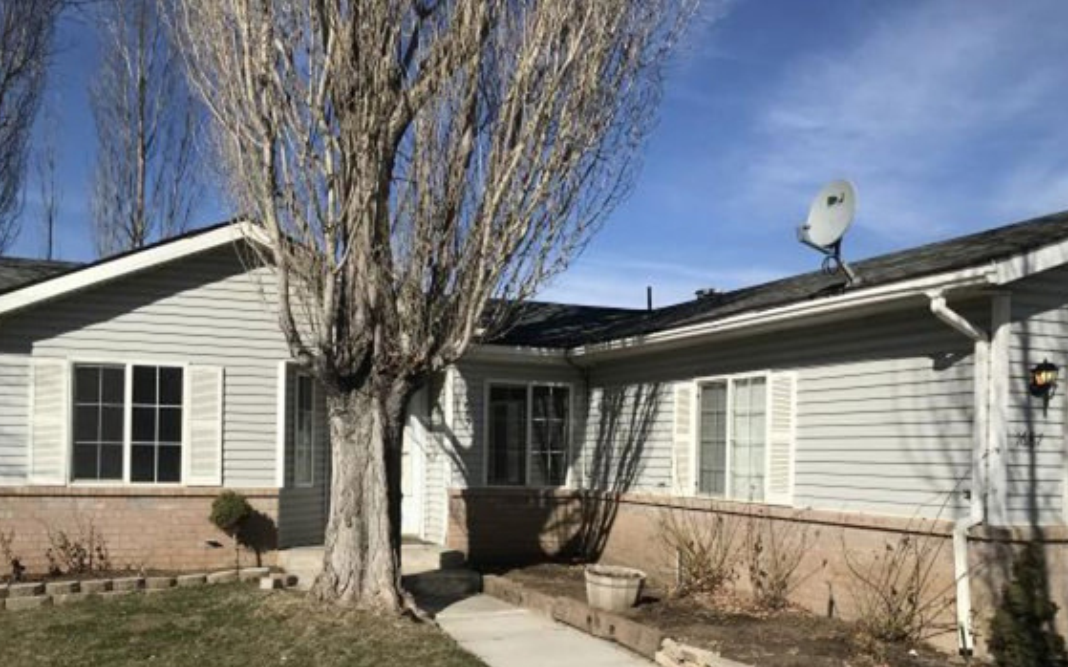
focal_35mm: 34
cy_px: 457
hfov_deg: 56.7
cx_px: 493
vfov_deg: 36.8
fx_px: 989
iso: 20
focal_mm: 3.99
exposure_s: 1/4000
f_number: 1.8
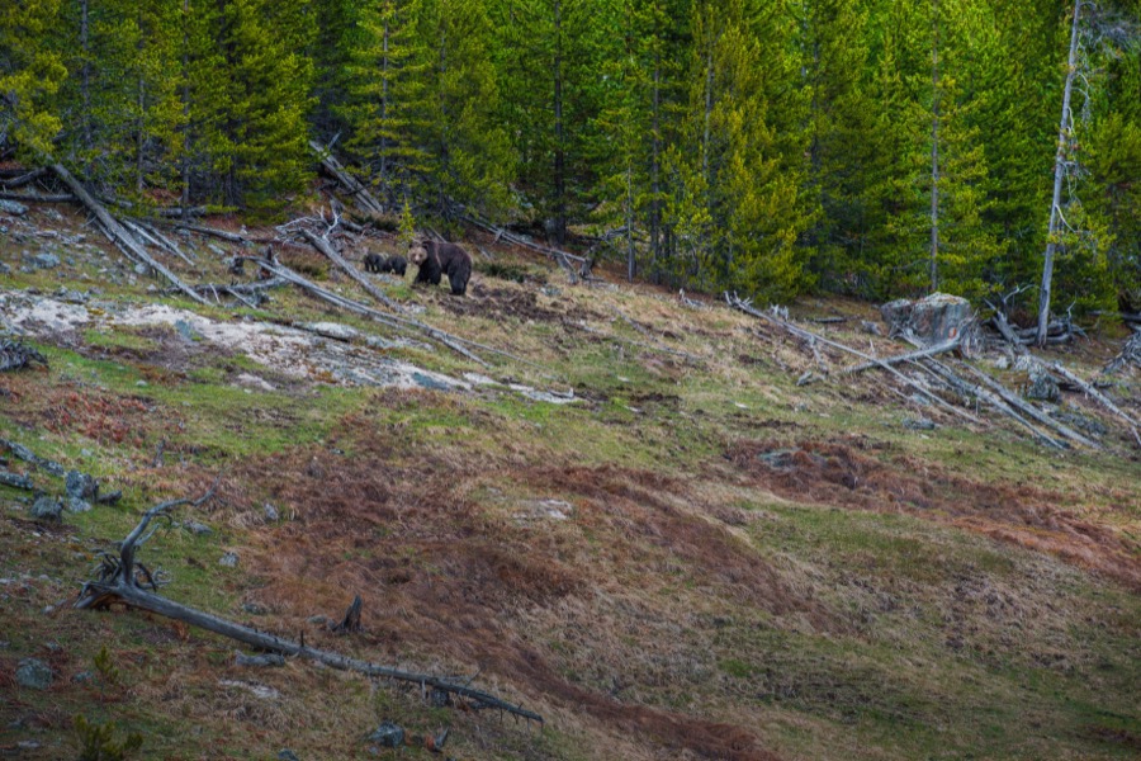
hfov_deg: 10.3
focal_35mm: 200
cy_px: 380
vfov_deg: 6.9
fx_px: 6338
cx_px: 570
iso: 200
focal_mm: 200
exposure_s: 1/200
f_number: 7.1
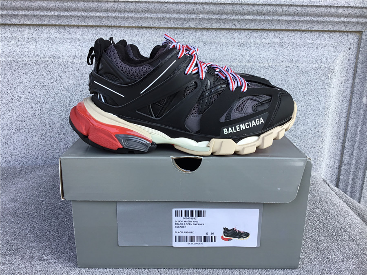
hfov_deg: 58.4
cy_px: 138
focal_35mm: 31
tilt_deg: -17.1
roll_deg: -0.4
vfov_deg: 45.4
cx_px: 184
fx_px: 329
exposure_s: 1/144
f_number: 2.4
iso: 25
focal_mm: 3.3
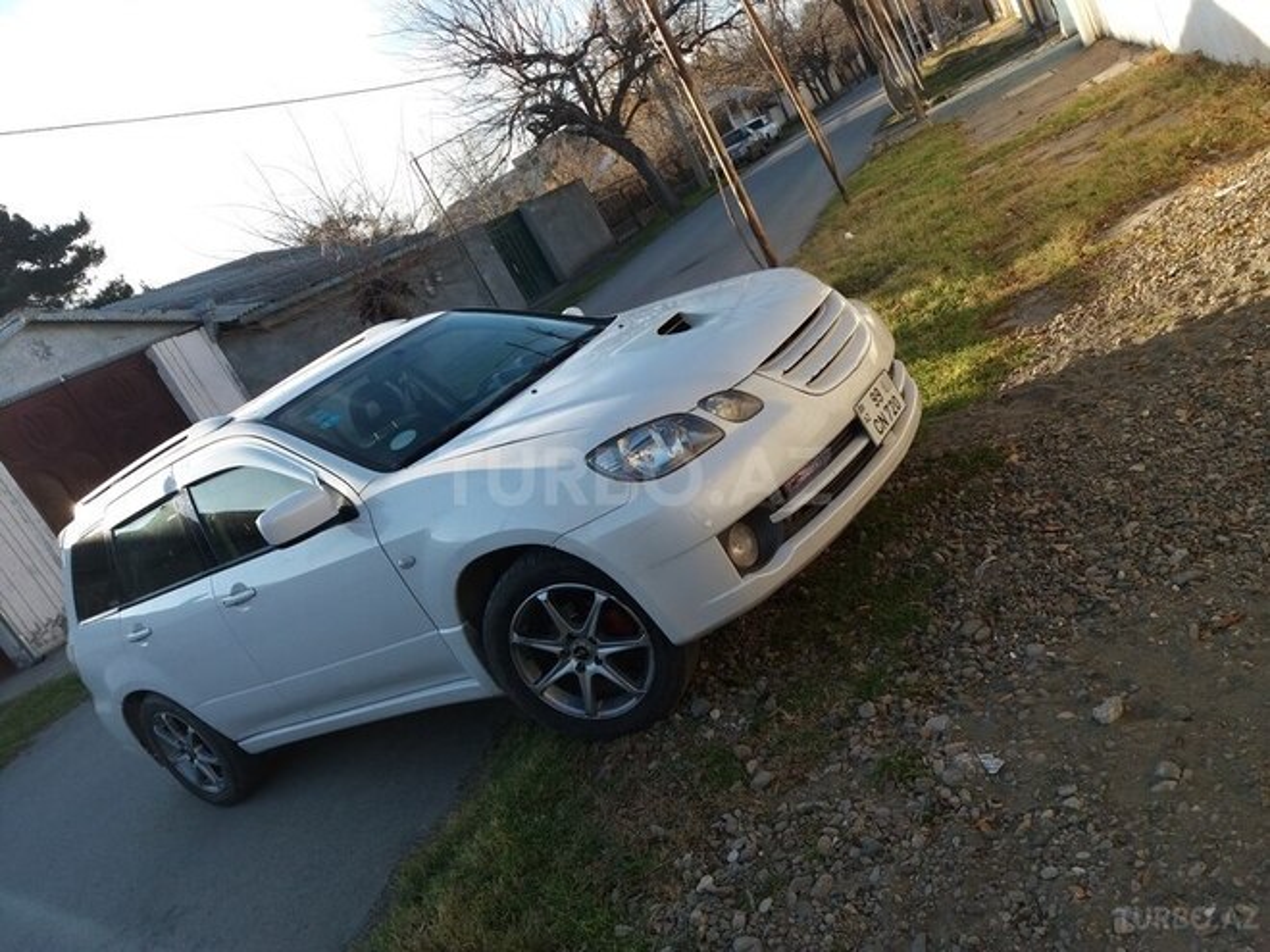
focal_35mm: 28
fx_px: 1027
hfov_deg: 63.4
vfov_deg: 49.7
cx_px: 635
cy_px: 476
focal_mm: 3.7
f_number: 1.9
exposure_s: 1/655
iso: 64
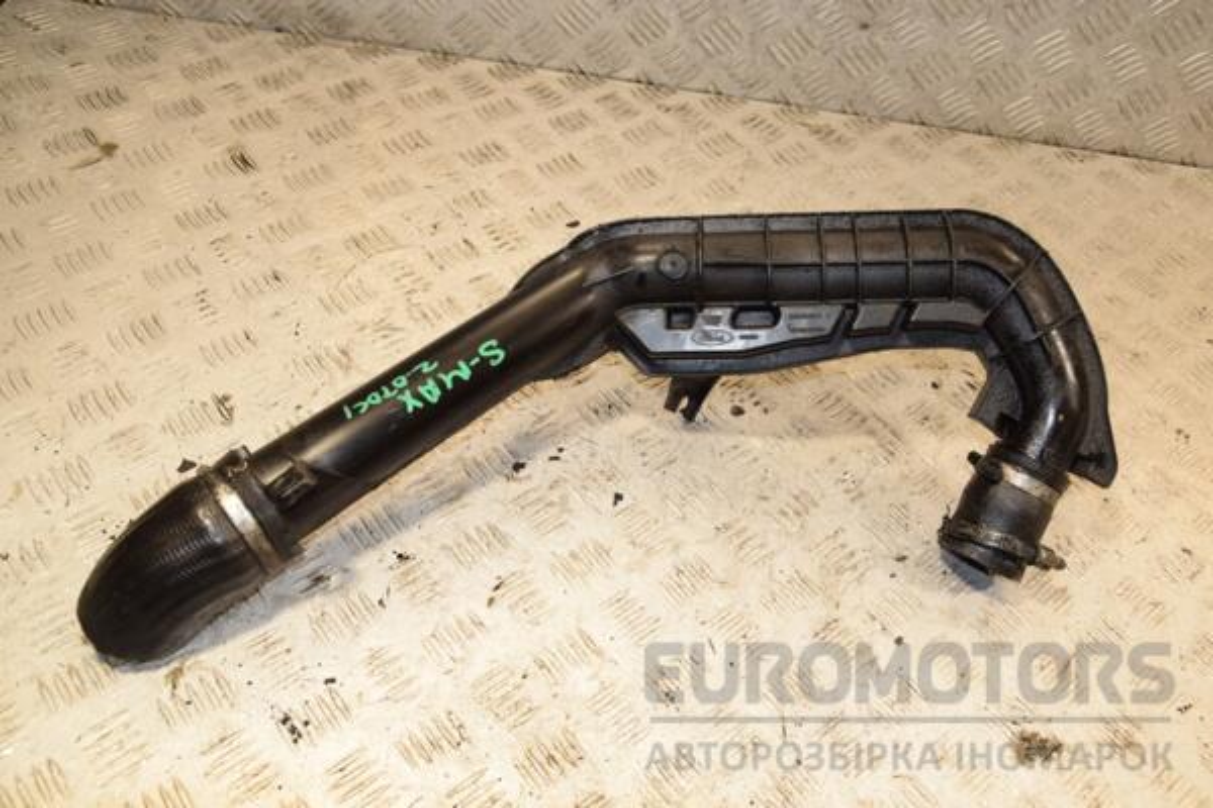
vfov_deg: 40.0
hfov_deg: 57.2
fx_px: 1112
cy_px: 404
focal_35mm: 33
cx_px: 606
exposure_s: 1/200
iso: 800
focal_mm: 22
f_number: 6.3
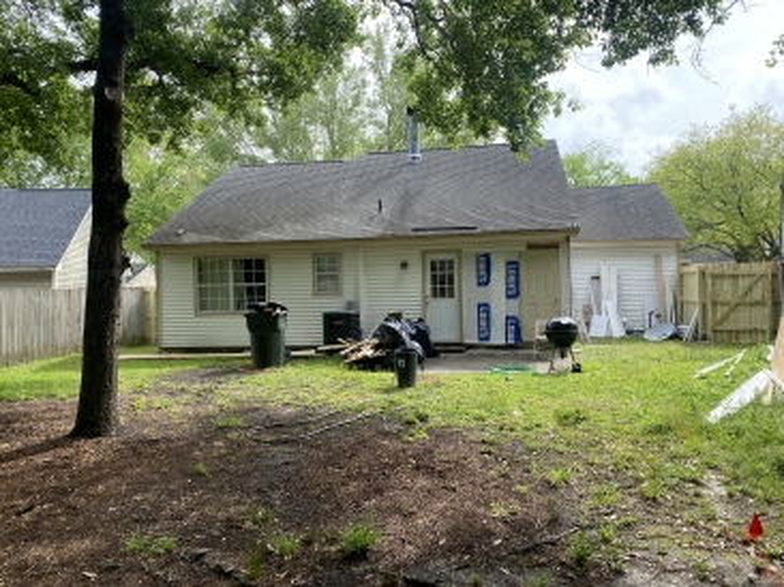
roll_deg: +1.6
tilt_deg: -0.9
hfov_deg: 67.3
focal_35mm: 26
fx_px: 588
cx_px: 392
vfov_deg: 53.0
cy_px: 294
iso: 32
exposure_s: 1/630
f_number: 1.8
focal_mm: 4.25
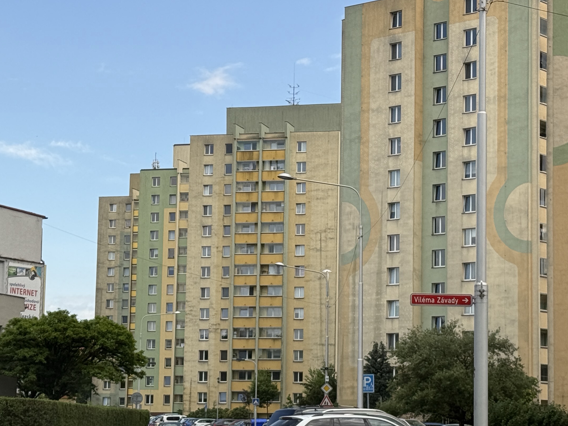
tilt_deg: +7.5
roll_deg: -0.6
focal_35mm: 90
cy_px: 224
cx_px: 336
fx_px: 1477
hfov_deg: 21.7
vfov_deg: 16.4
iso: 64
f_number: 1.78
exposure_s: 1/2273
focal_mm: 6.76
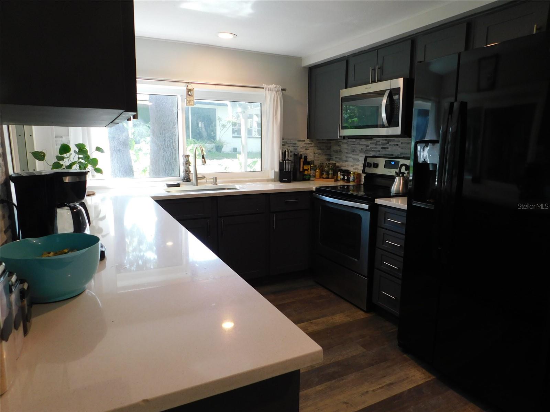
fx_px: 365
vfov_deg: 58.9
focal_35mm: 23
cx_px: 275
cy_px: 206
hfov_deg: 73.9
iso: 140
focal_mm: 4
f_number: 3
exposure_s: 1/30
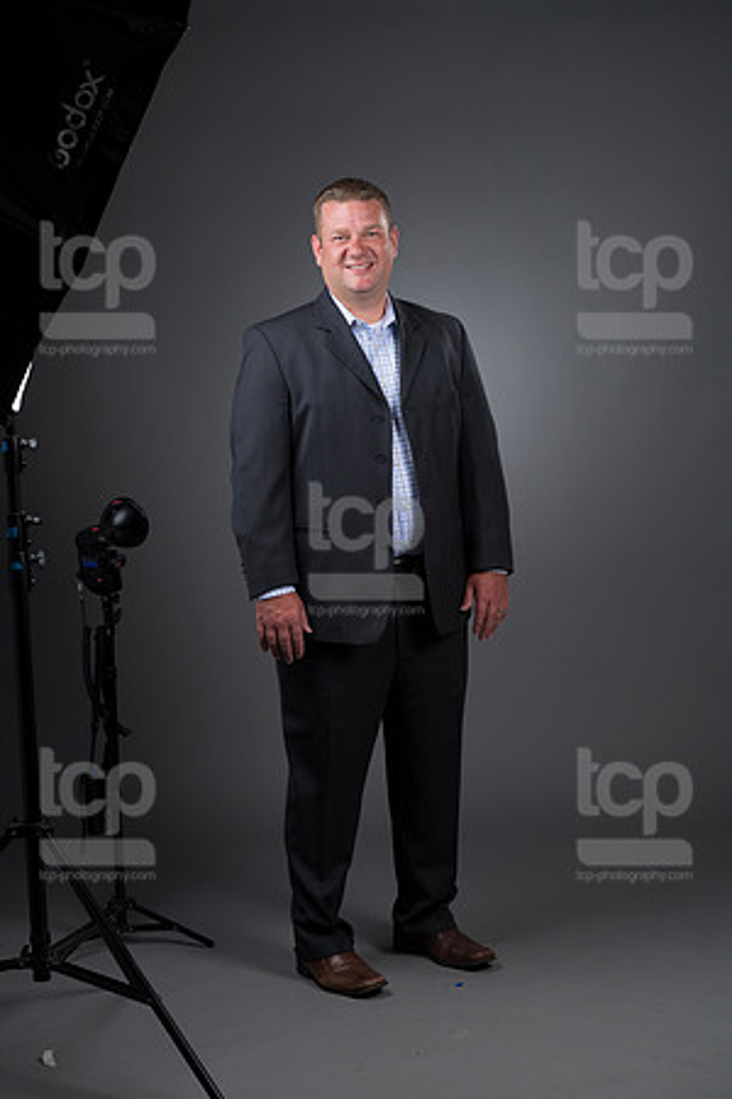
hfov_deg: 16.7
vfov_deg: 24.8
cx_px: 366
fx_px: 2501
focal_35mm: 82
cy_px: 550
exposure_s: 1/250
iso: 160
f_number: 5.6
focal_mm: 82
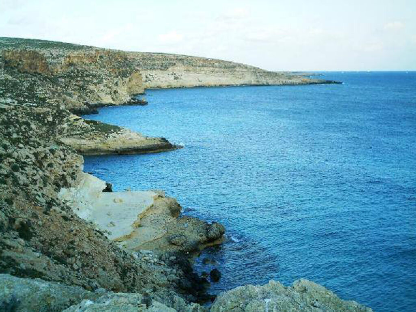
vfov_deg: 11.8
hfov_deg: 15.6
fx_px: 1514
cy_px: 156
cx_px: 208
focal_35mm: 126
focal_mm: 20.6
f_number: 8
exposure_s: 1/500
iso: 100
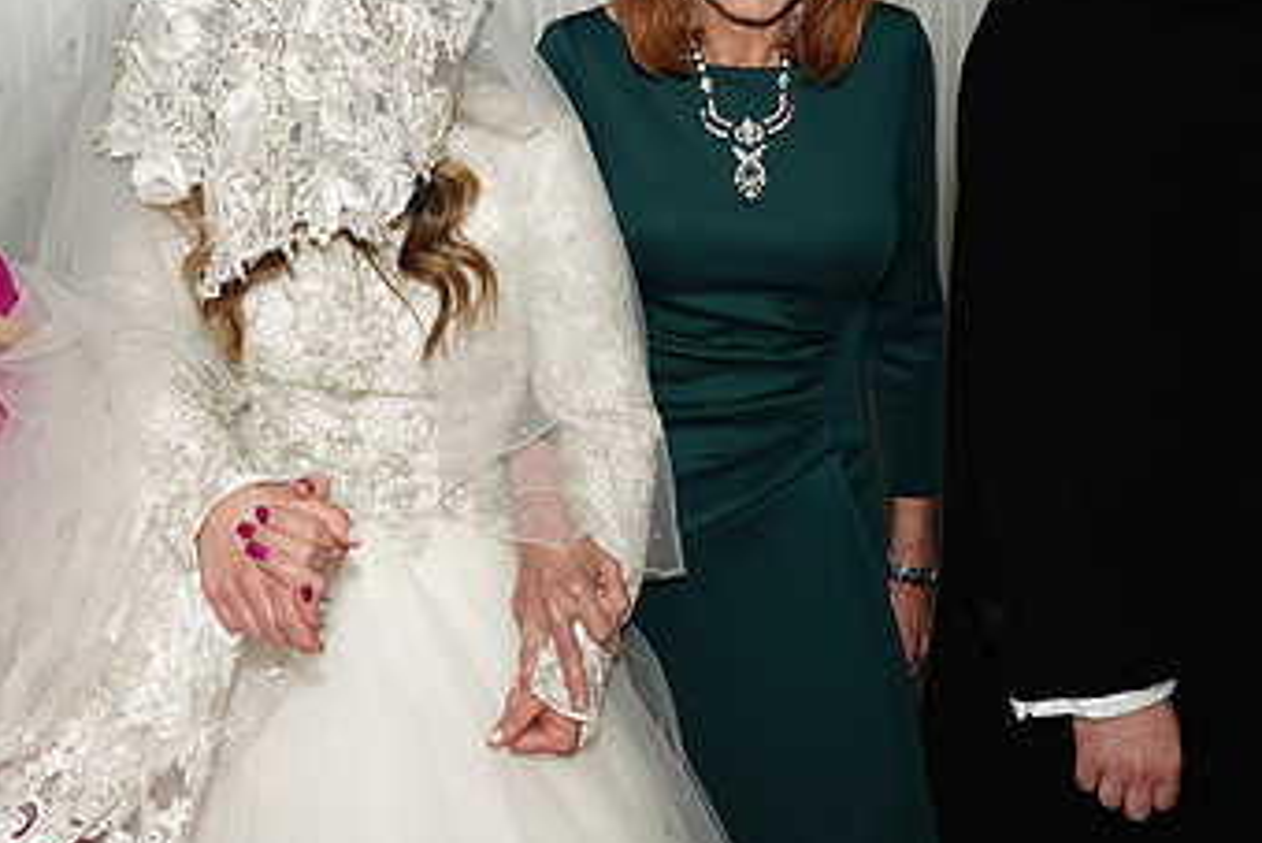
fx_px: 2034
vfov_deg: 23.0
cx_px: 534
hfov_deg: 34.4
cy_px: 158
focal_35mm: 58
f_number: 5
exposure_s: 1/80
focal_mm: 34
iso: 250
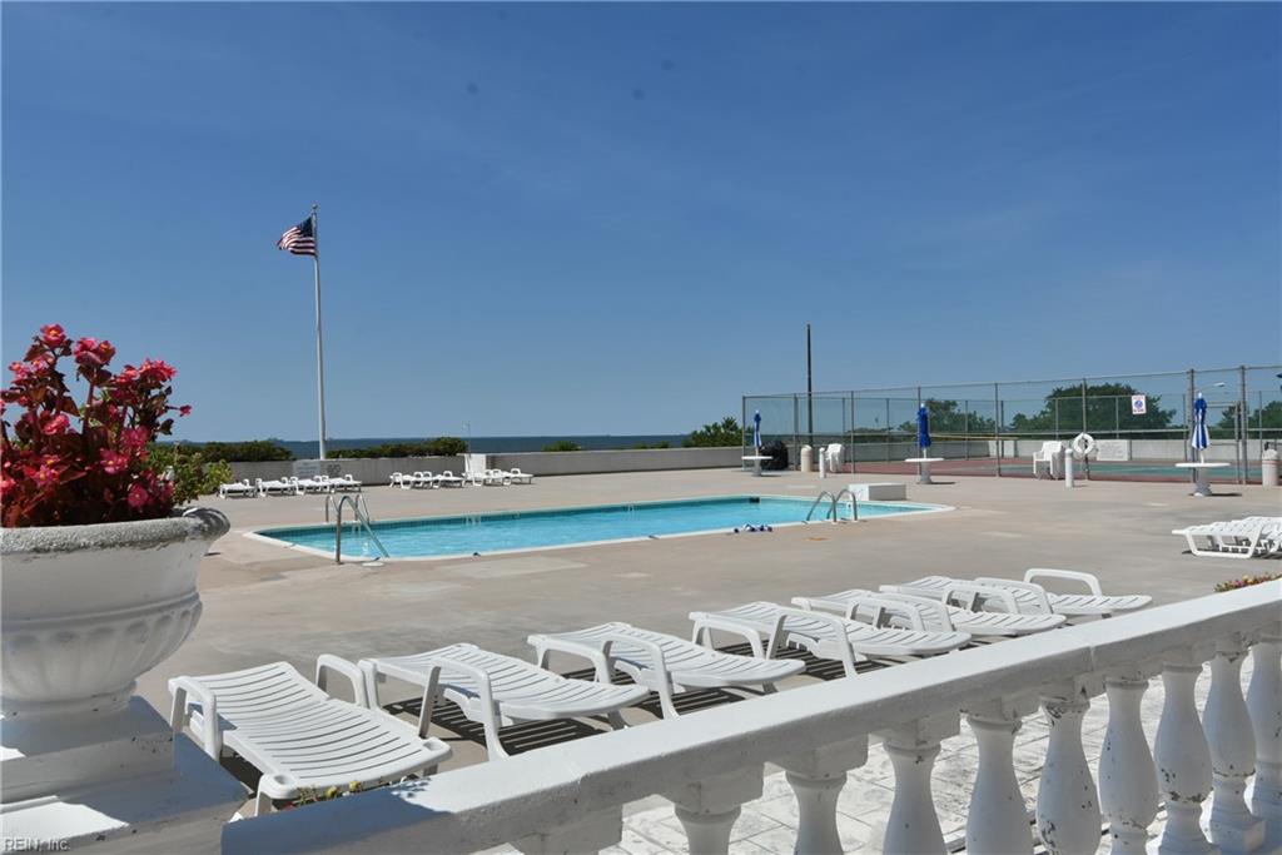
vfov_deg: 47.9
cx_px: 641
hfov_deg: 67.4
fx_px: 962
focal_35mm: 27
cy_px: 428
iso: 200
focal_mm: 18
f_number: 13
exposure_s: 1/500
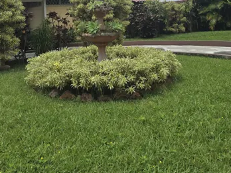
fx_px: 280
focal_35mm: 42
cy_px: 24
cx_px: 95
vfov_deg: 32.9
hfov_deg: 44.6
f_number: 1.7
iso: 12
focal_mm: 6.3
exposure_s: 1/1328
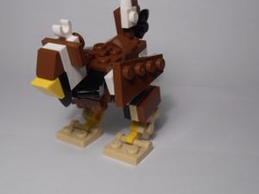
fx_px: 337
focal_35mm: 45
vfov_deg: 32.1
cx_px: 113
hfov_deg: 42.0
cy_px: 80
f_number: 3.9
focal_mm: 6.61
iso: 80
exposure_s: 1/50
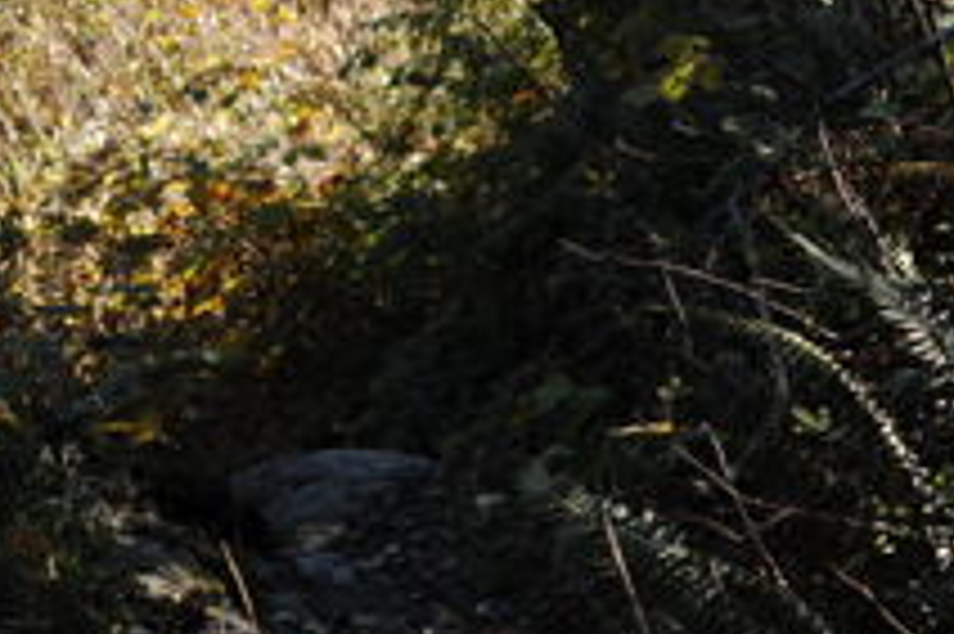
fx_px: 3495
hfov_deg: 15.1
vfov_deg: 10.1
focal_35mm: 132
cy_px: -297
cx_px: -135
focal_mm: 35
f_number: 4
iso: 200
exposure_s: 1/400
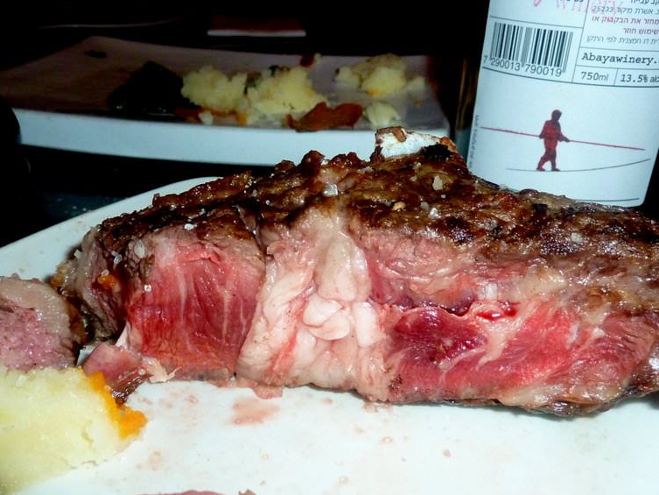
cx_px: 295
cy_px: 309
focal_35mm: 34
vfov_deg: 41.5
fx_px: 647
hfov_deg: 53.8
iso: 320
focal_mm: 4.1
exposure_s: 1/30
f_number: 3.3
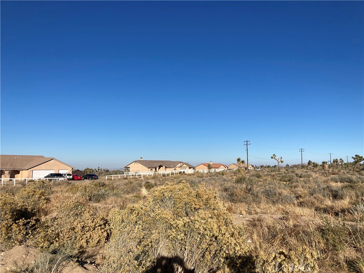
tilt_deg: +5.4
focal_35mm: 28
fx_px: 294
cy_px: 136
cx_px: 182
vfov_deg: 49.7
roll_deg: +0.2
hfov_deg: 63.4
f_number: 1.8
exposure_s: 1/2857
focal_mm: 3.99
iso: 20
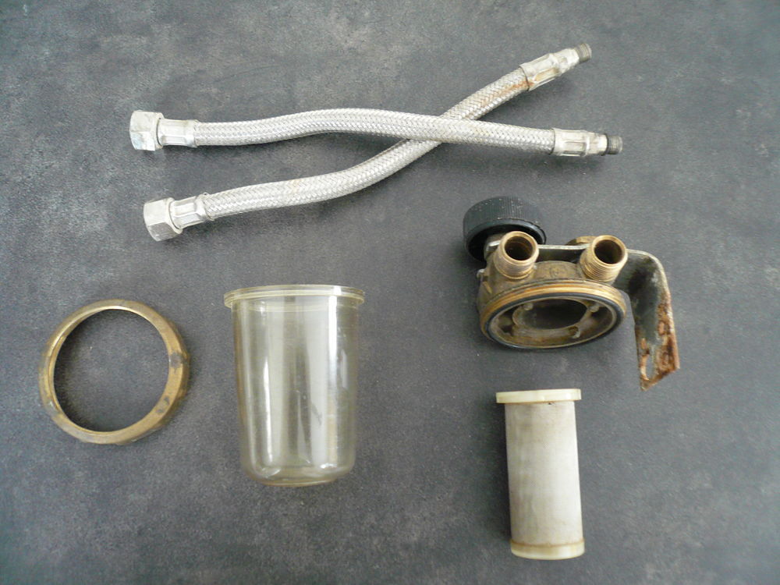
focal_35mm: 28
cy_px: 292
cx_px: 390
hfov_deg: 63.4
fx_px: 631
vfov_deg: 49.7
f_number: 2.8
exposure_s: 1/10
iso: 200
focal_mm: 4.6
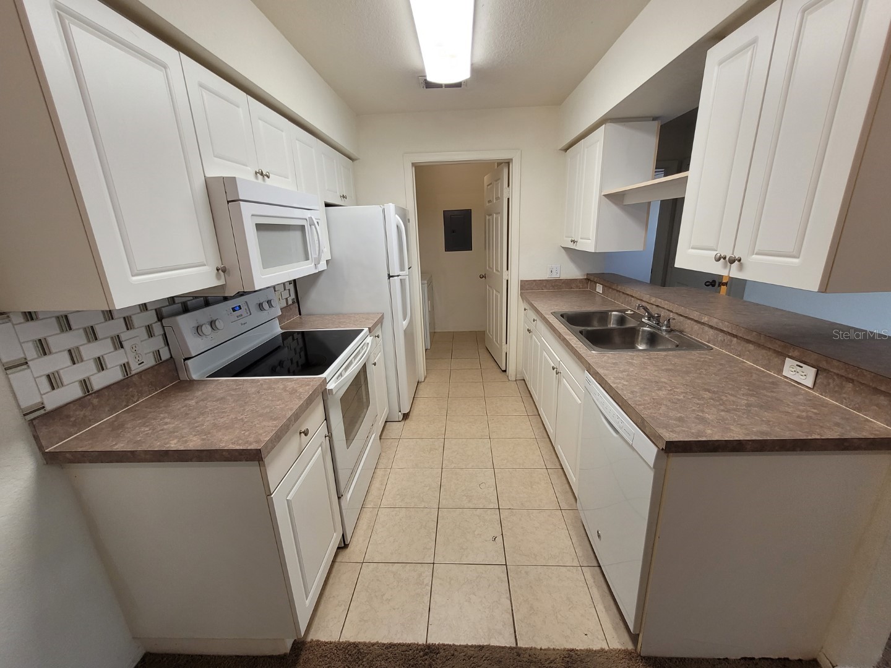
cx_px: 446
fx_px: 335
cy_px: 334
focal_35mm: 13
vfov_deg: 89.9
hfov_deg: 106.2
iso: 100
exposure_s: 1/60
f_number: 2.2
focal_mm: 1.74
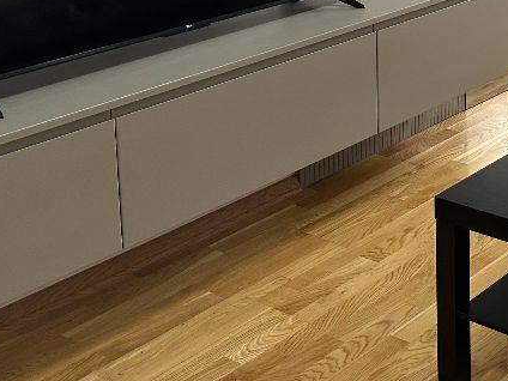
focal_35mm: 68
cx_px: 611
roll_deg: -1.4
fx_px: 998
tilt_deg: -9.6
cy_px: -86
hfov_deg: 25.6
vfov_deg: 20.2
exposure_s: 1/50
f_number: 1.78
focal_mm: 6.86
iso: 125
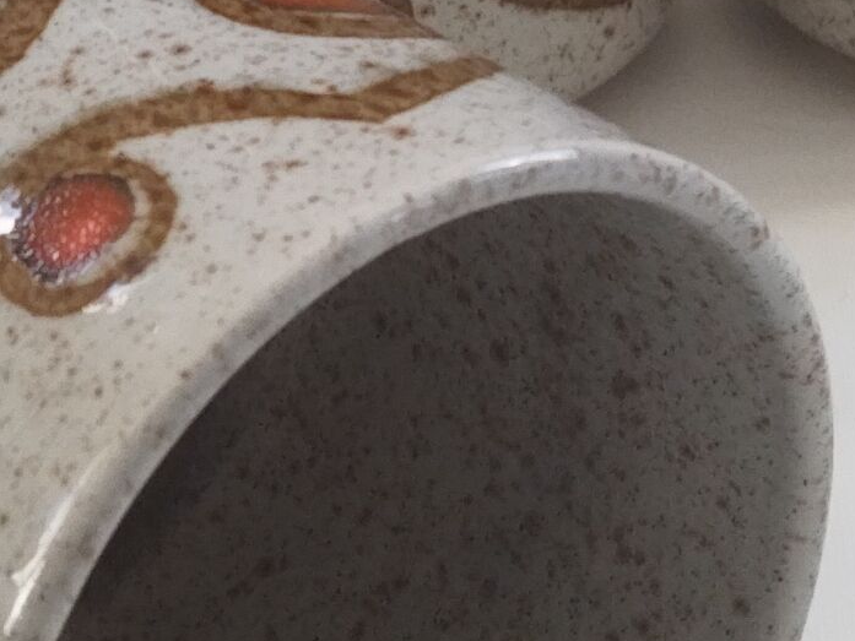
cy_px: -136
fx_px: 3829
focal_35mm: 155
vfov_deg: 9.4
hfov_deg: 12.7
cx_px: 293
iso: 113
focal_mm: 4.71
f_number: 1.79
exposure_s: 1/100
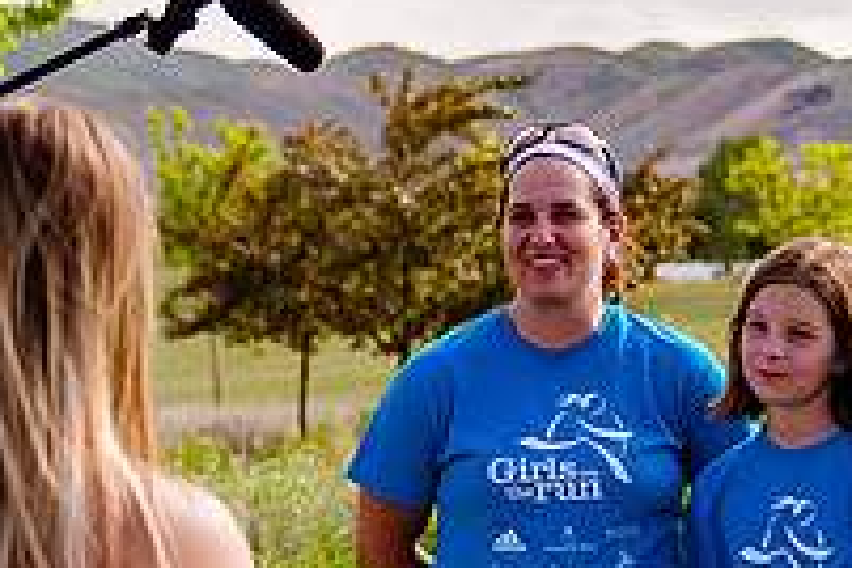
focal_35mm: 179
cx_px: 210
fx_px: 4236
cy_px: 463
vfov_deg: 7.7
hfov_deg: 11.5
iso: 200
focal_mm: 58
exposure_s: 1/800
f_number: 4
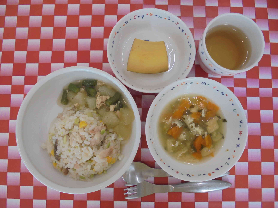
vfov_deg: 53.1
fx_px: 209
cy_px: 104
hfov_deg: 67.3
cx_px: 139
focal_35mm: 26
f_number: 3.5
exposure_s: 1/50
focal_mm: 4.6
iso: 100
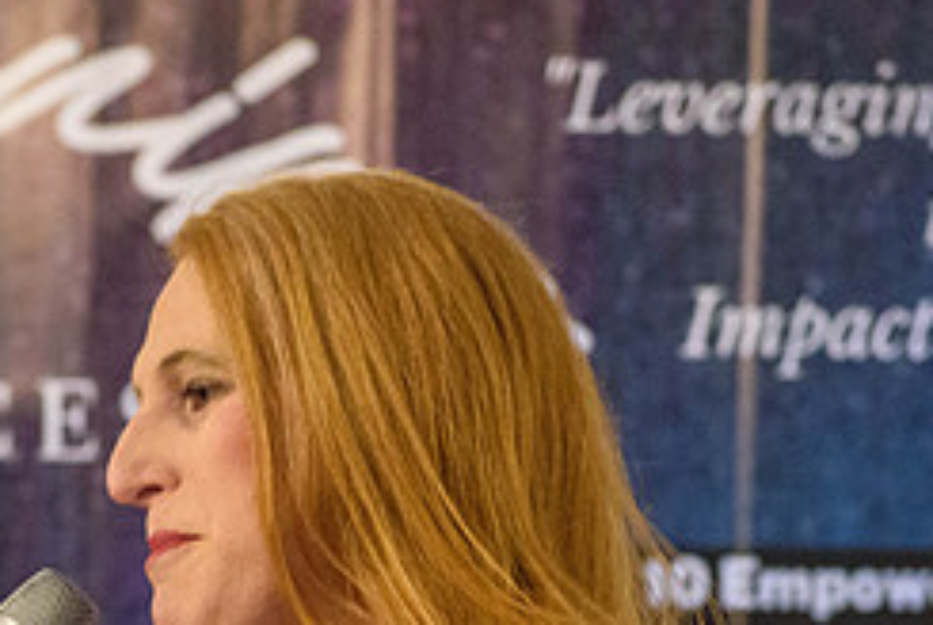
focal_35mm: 443
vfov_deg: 3.1
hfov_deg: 4.6
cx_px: 301
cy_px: 715
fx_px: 11495
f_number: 4.8
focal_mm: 125
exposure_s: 1/125
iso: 5000
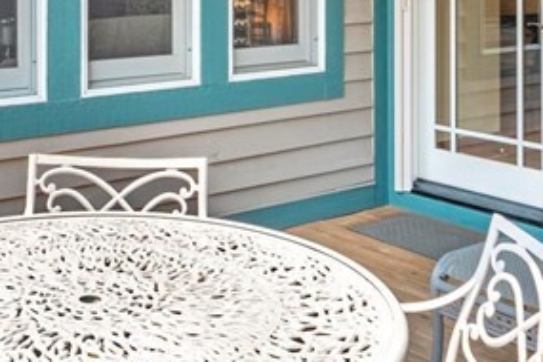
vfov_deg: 20.8
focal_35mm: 61
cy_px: -68
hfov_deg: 32.1
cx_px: 115
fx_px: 920
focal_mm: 16
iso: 100
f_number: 6.3
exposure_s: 1/5000
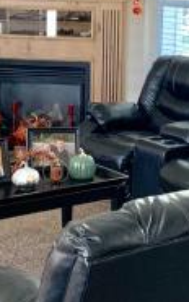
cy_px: 156
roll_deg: -1.5
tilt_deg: -12.0
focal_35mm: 95
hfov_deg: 13.7
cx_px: 91
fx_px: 784
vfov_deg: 21.9
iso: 200
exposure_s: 1/60
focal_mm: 4.25
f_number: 1.8
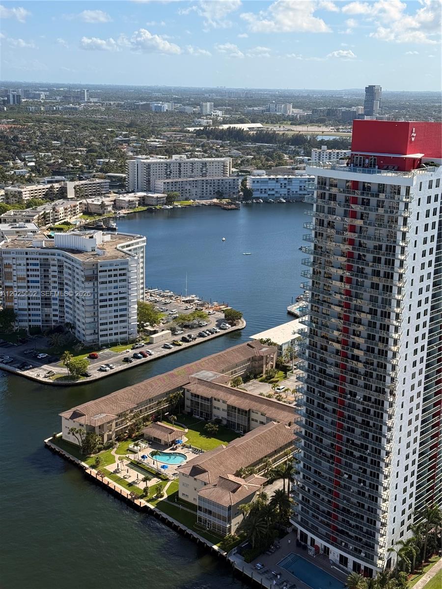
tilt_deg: -14.3
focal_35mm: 48
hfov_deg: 30.3
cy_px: 294
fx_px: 817
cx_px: 221
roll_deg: -1.6
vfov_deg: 39.7
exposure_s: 1/5587
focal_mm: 6.76
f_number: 1.78
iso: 100
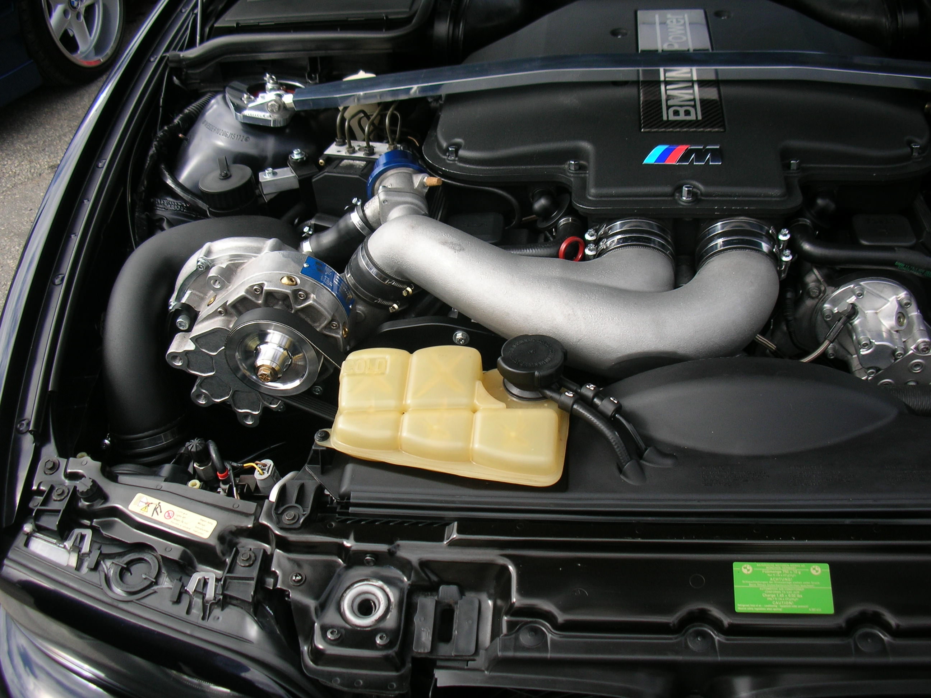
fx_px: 941
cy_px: 349
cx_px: 466
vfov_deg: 40.7
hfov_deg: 52.6
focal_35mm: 35
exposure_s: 1/39.3
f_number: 8.5
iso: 50
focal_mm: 5.8
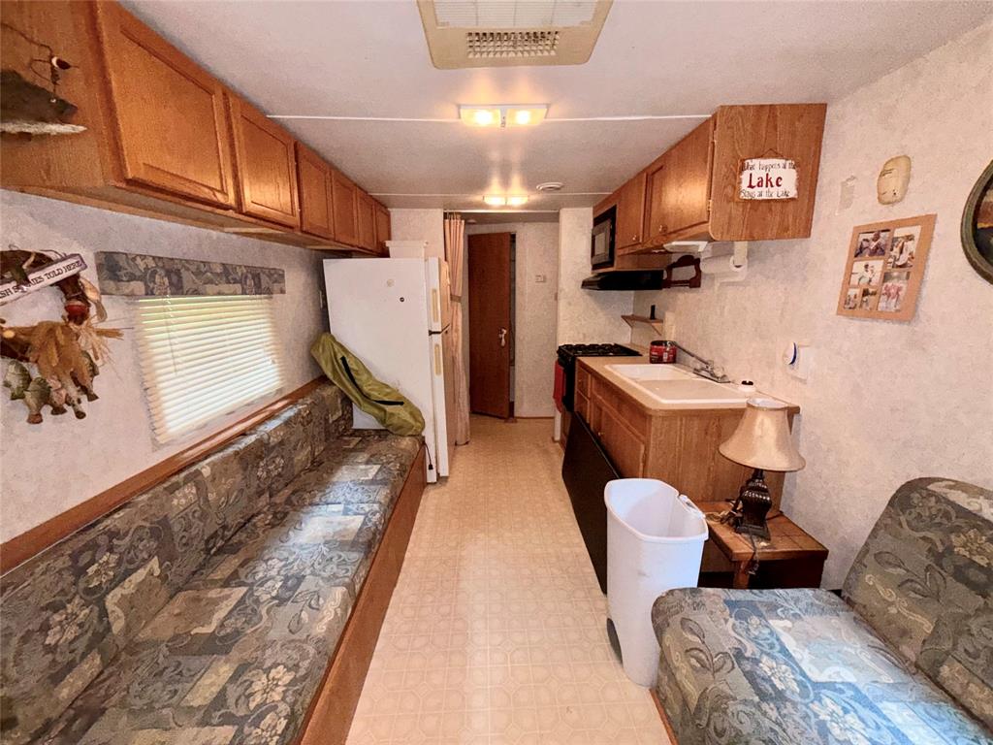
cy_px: 372
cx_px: 496
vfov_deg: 85.7
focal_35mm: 14
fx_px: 402
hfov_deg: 102.1
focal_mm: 2.22
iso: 250
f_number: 2.2
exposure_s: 1/60
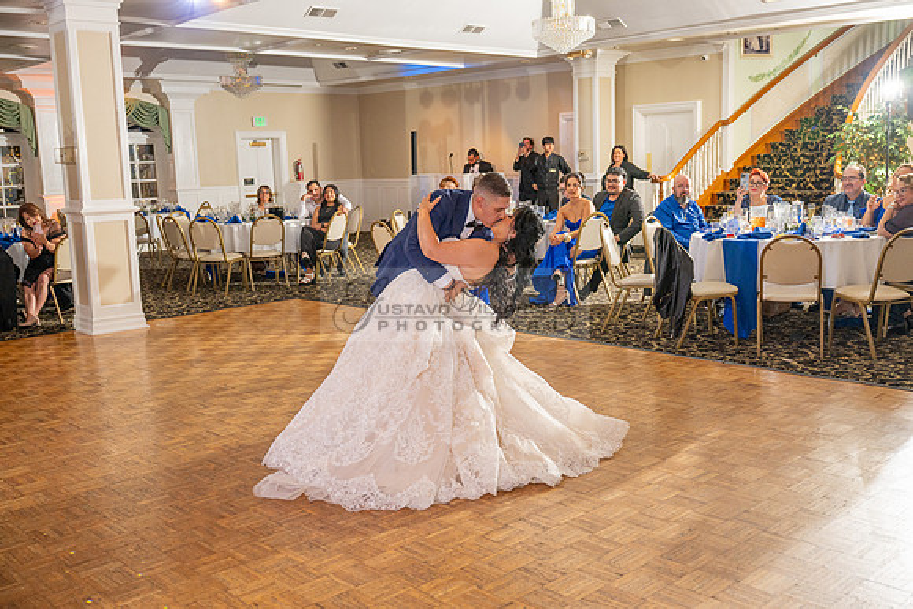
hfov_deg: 53.1
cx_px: 456
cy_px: 304
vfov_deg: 36.9
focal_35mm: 36
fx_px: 913
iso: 640
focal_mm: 36
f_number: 3.2
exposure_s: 1/160
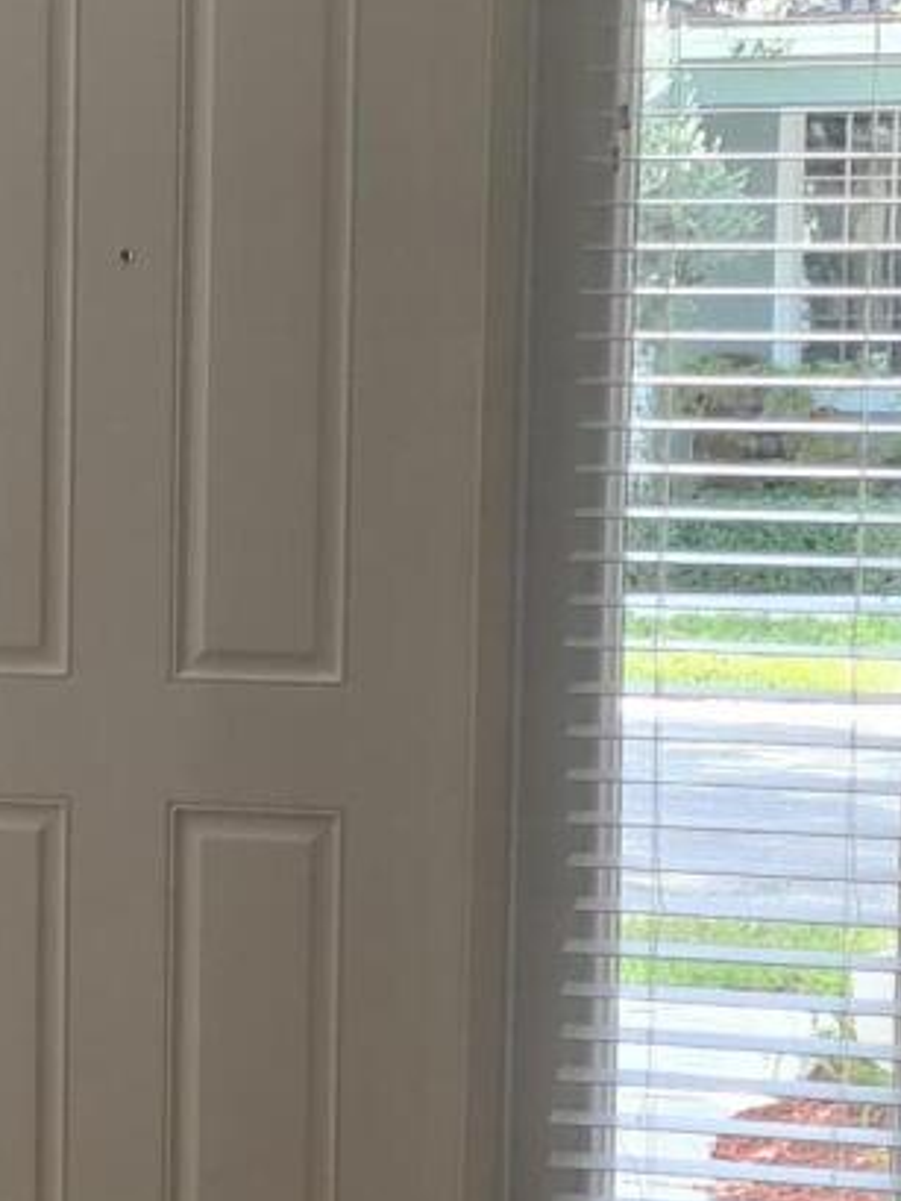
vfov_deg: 15.5
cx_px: -605
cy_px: 693
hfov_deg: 11.1
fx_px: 4405
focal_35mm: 127
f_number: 1.8
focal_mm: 5.4
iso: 64
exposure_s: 1/120
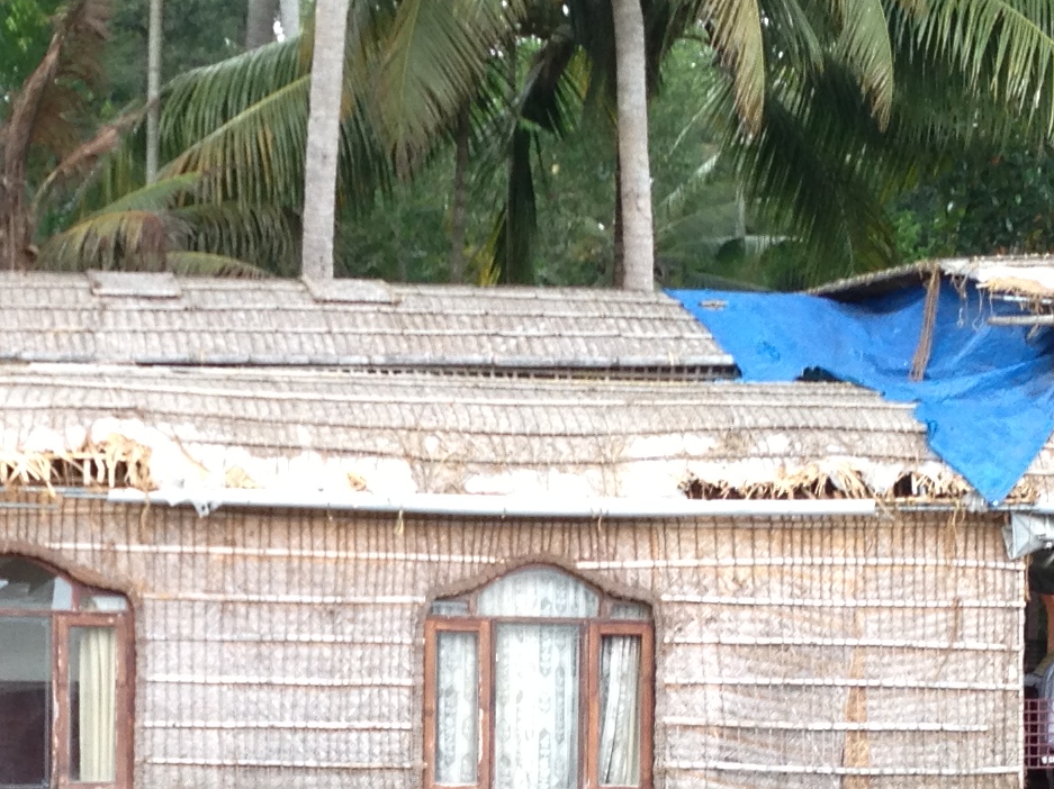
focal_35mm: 115
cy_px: 653
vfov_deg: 12.8
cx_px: 315
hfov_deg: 17.1
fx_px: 3500
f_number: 2.4
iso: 64
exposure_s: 1/130
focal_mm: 4.13
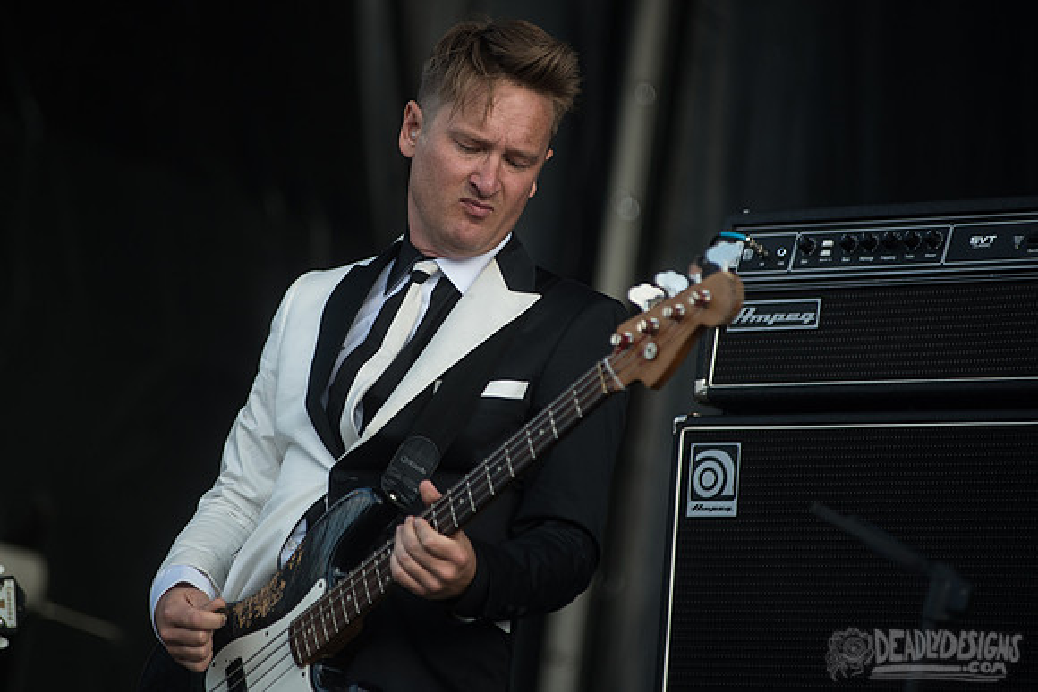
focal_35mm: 226
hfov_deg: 9.1
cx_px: 452
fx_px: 6508
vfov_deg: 6.1
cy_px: 302
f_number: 4
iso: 250
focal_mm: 200
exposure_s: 1/1250
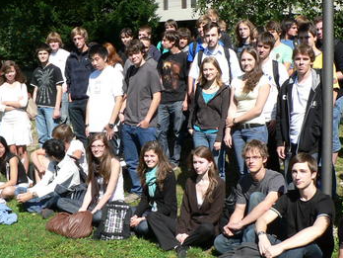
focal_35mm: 62
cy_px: 132
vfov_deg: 23.6
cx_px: 152
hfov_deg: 31.2
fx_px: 614
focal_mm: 6
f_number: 4
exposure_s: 1/400
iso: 80
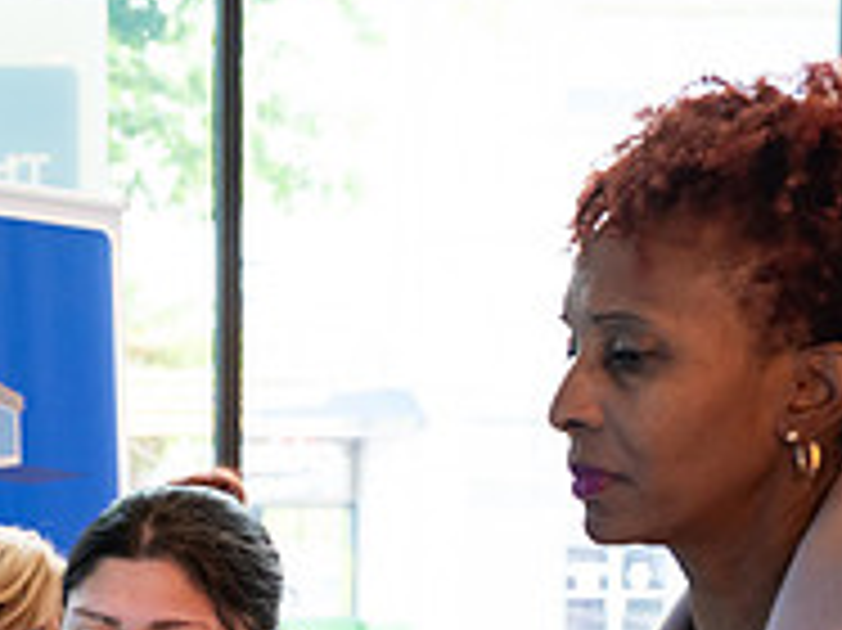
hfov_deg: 20.9
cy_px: 747
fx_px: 2212
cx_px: 9
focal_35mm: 91
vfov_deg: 15.6
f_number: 3.2
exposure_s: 1/320
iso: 1600
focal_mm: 28.5
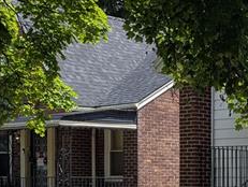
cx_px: 349
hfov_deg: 17.1
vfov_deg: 13.7
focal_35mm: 106
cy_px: 206
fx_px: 761
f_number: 1.68
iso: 20
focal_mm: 6.9
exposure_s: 1/907
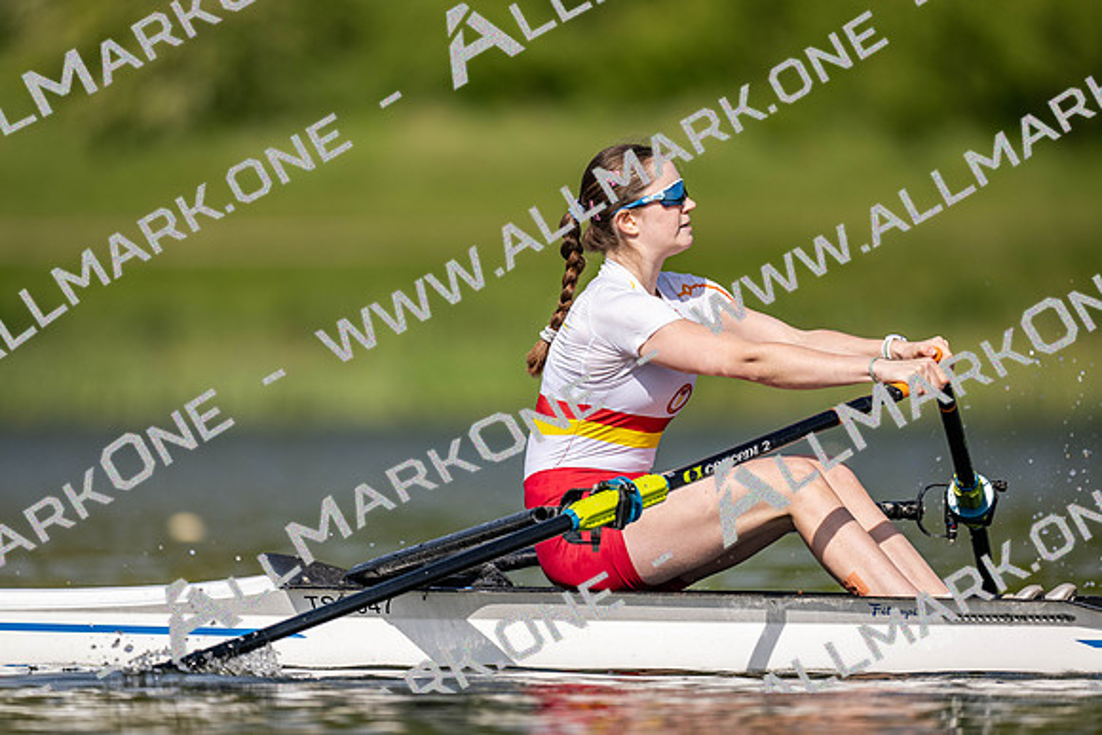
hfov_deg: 3.4
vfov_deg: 2.3
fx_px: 18370
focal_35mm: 600
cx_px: 551
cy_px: 368
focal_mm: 600
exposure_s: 1/2500
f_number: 4
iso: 180
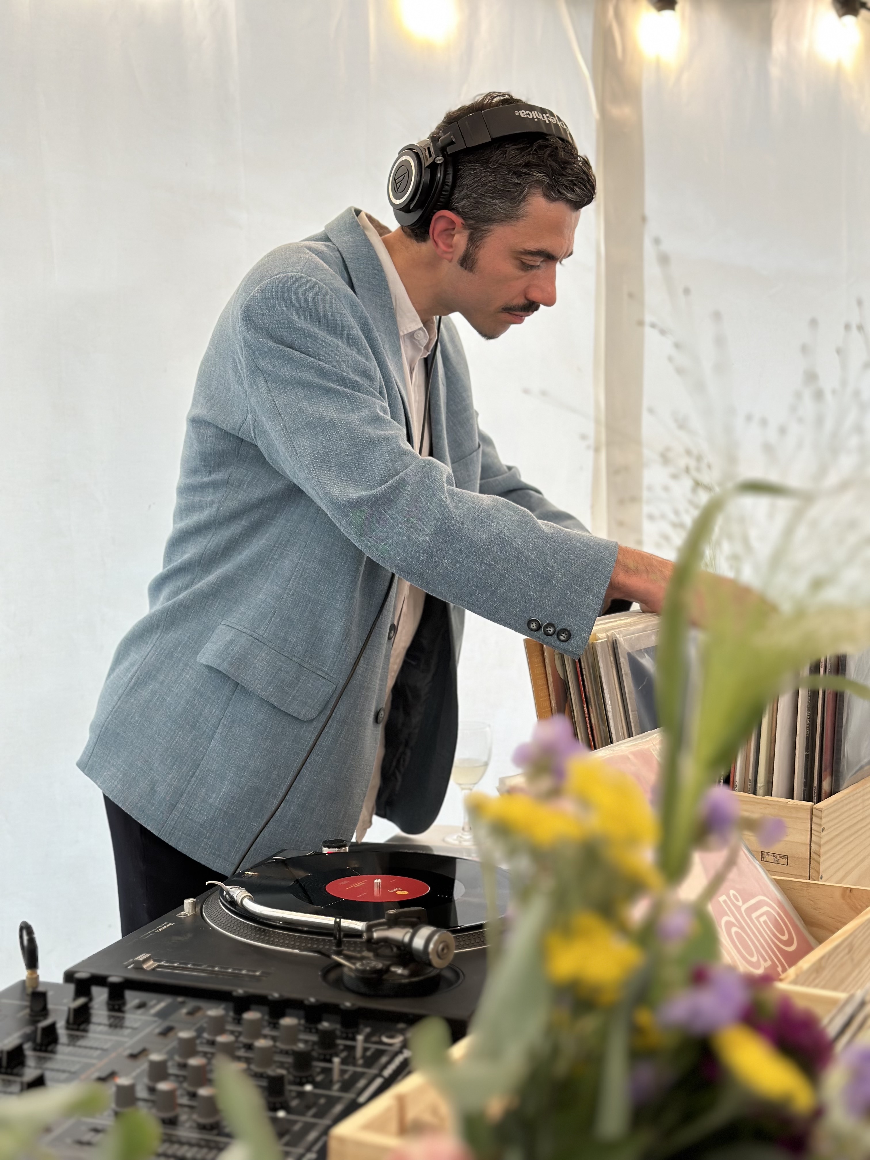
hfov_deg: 30.3
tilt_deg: -3.8
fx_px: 1609
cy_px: 580
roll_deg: -1.2
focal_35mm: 48
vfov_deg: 39.7
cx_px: 435
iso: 80
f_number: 1.78
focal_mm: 6.86
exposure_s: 1/100
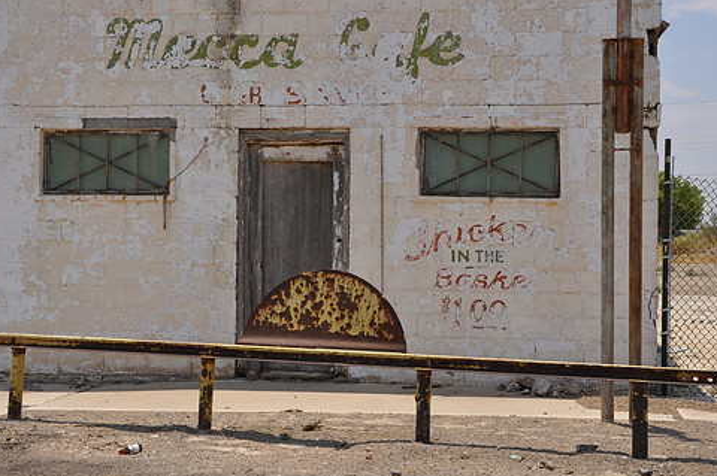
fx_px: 1154
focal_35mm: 58
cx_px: 393
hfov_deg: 34.5
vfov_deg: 23.3
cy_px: 213
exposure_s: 1/125
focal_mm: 32
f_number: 11
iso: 200
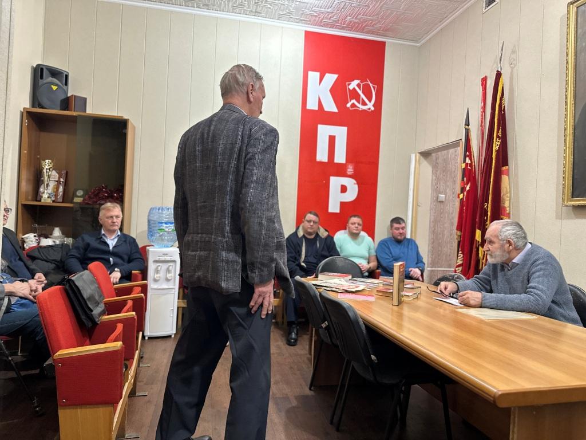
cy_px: 220
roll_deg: -3.1
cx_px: 293
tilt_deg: +0.1
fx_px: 406
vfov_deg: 56.8
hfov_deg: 71.6
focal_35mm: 24
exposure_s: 1/33
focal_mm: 6.86
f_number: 1.78
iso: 800
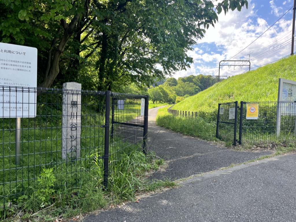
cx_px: 148
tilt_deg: -2.7
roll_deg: -2.7
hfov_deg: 67.3
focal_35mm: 26
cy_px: 111
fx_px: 222
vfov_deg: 53.1
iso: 50
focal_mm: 5.1
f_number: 1.6
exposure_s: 1/732
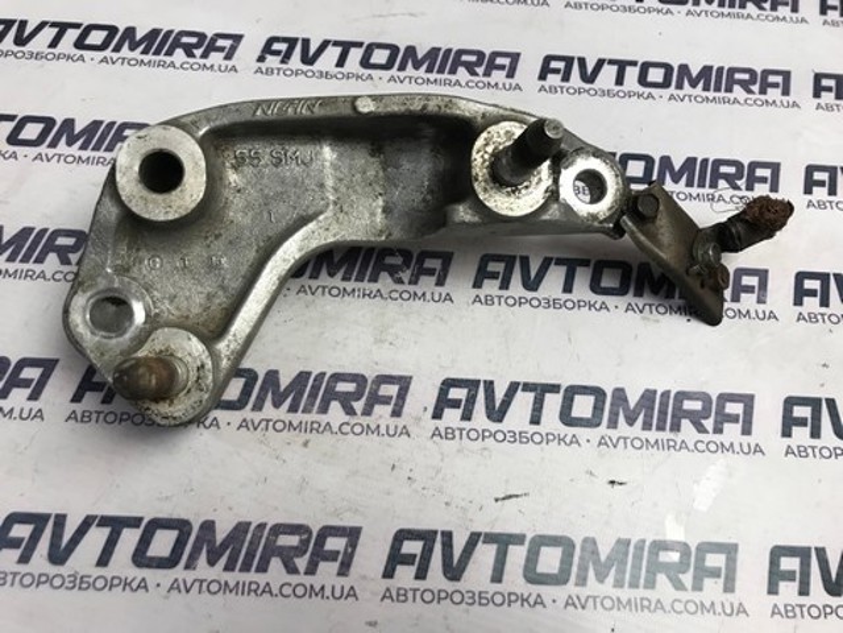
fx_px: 682
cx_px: 422
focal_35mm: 28
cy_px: 316
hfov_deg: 63.4
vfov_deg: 49.7
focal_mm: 3.99
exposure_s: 1/33
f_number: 1.8
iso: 25
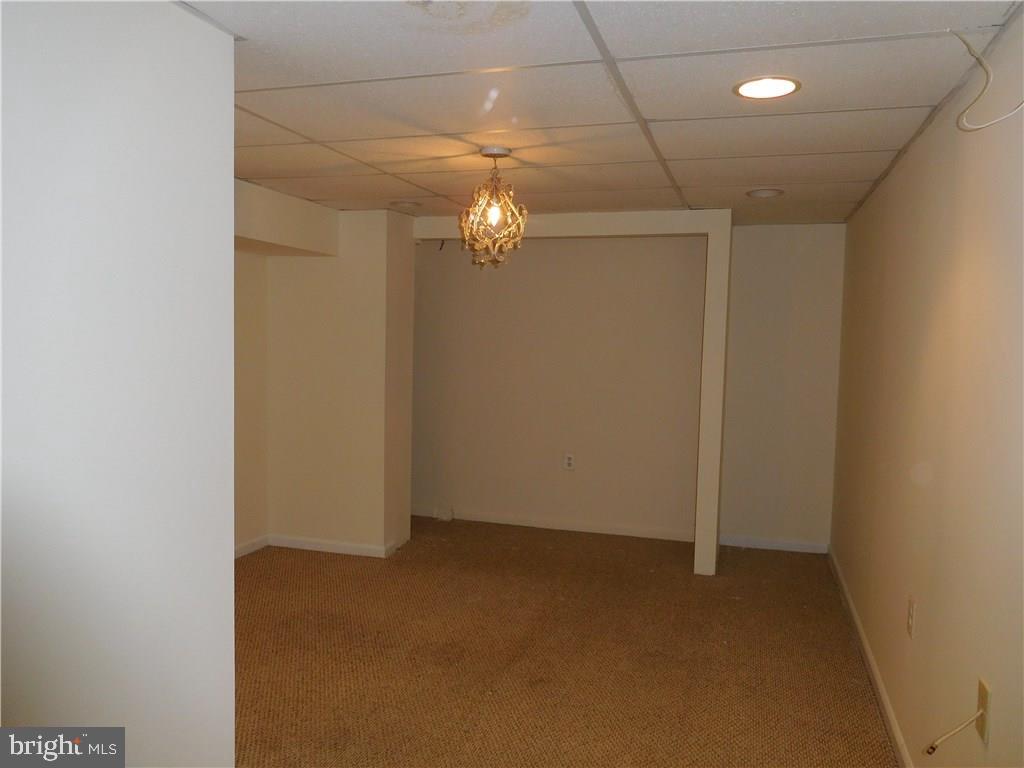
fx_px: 740
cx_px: 512
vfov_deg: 54.9
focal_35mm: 25
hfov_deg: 69.4
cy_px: 384
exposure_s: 1/30
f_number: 3.4
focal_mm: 4.5
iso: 200
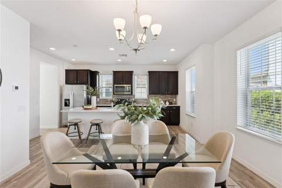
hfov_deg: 96.7
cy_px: 94
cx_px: 141
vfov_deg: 73.7
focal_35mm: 16
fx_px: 125
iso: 1000
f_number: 9
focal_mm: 16
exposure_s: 1/125
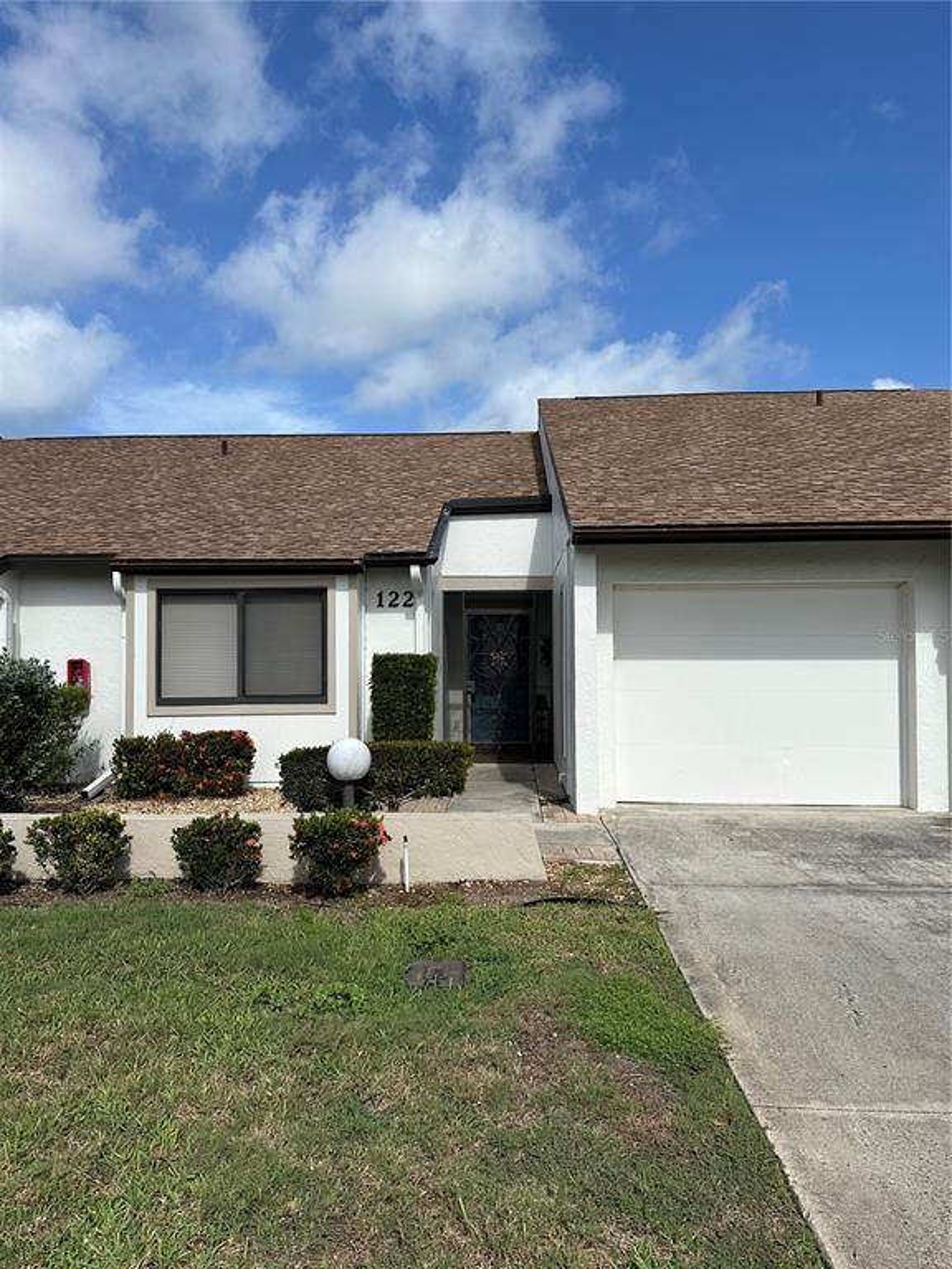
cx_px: 476
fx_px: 880
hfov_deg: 56.8
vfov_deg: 71.6
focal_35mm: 24
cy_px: 634
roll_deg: +0.3
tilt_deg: +1.1
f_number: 1.78
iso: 80
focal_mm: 6.86
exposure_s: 1/7042
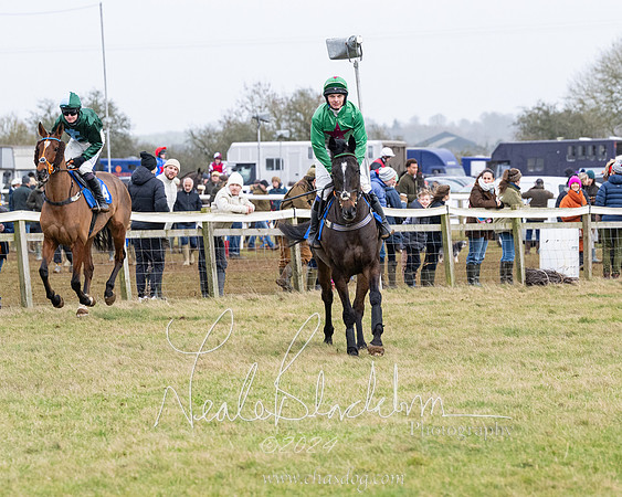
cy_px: 274
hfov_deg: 7.9
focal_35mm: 245
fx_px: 4513
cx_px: 333
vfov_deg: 6.3
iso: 800
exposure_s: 1/1250
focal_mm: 125
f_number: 4
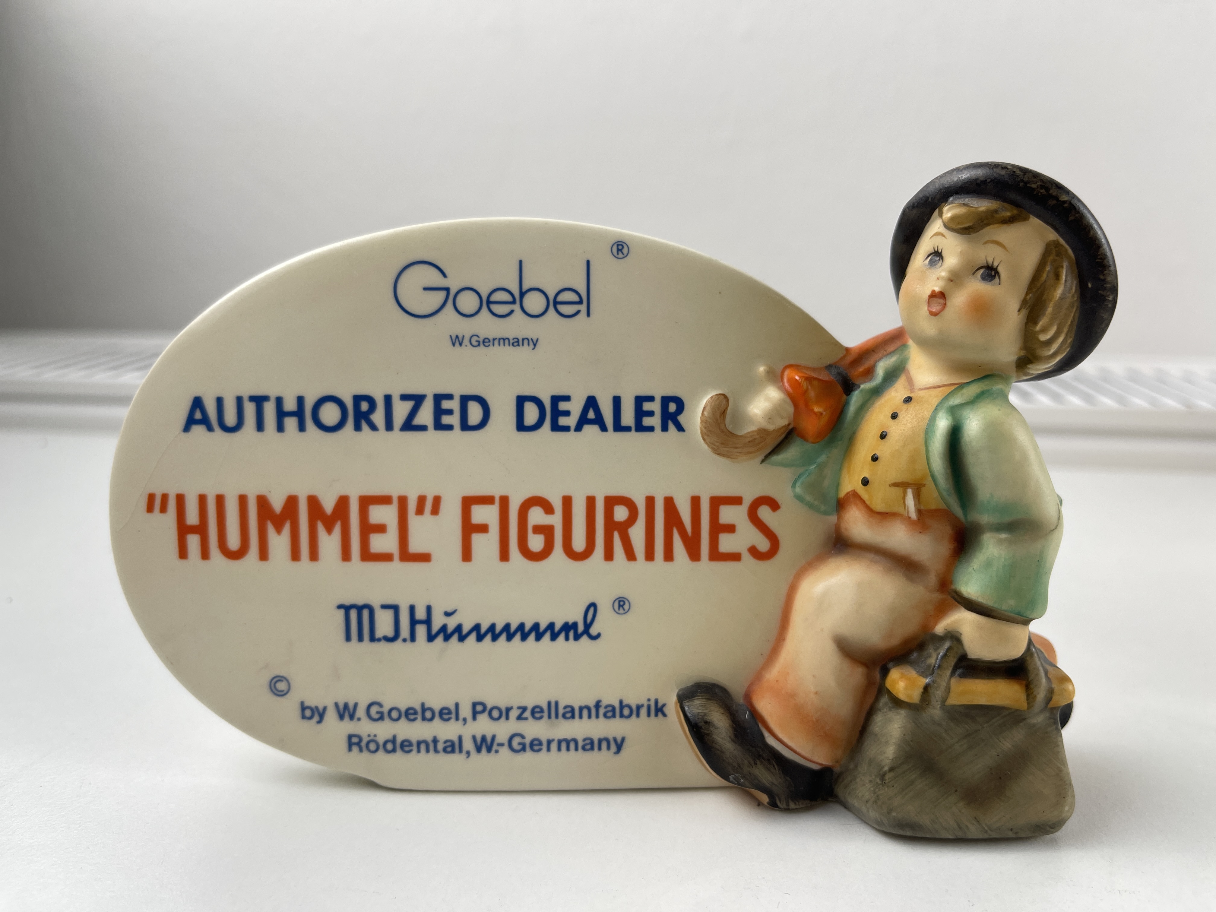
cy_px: 456
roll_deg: -1.2
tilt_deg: -17.2
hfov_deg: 69.4
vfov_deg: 54.9
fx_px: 878
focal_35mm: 25
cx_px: 608
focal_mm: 5.1
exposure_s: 1/149
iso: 32
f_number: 1.6
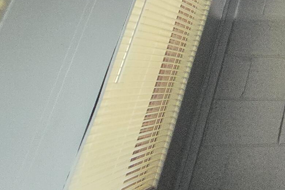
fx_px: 412
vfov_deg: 21.0
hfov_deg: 21.7
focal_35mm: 52
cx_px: 525
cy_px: -114
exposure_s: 1/24
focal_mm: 2.2
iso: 1250
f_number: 2.2
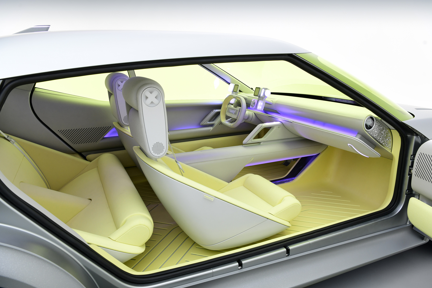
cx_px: 222
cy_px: 148
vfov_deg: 47.9
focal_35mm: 27
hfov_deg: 67.4
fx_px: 324
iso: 800
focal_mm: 26
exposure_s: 1/80
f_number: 8
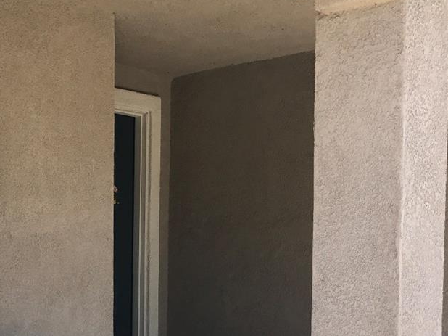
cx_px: 75
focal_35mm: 68
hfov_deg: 27.8
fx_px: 880
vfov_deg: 21.0
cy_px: 321
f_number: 1.8
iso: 20
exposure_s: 1/451
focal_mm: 3.99
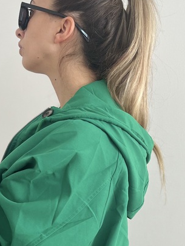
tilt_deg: -12.3
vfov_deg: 29.3
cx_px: 82
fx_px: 456
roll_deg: +1.3
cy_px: 211
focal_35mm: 64
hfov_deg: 22.9
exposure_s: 1/100
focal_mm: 5.1
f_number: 1.6
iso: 64
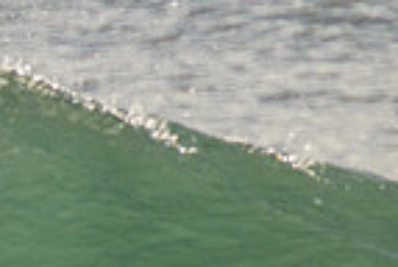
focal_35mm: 4424
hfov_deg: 0.5
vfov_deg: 0.3
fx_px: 49011
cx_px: -383
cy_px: 369
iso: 450
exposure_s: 1/2000
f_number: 11
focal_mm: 800
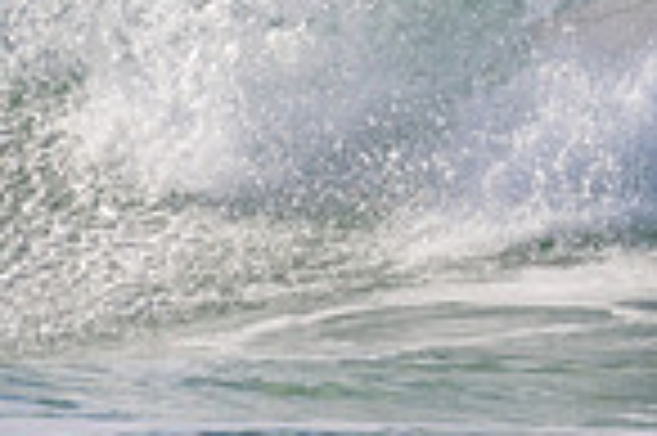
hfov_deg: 0.6
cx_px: 864
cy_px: -222
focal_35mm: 3186
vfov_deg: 0.4
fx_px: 58079
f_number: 11
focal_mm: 800
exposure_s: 1/2000
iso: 1000
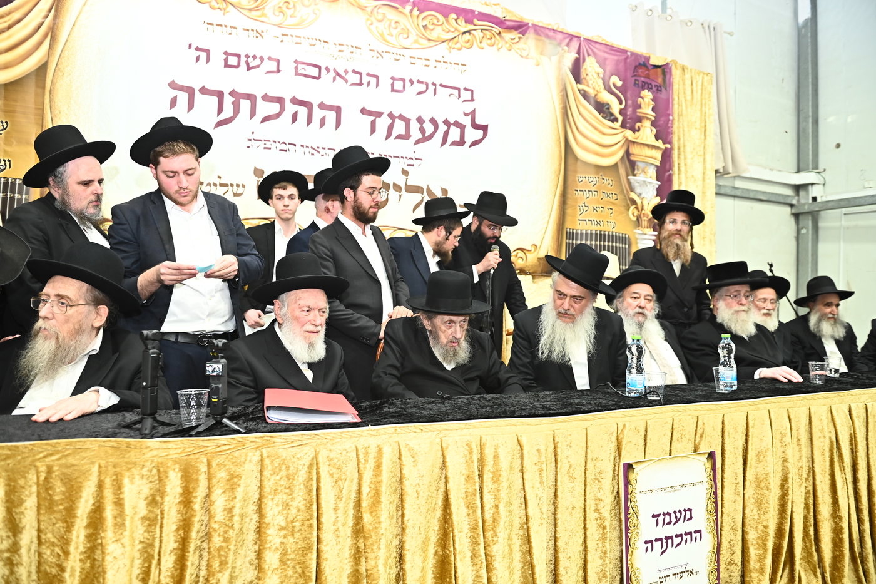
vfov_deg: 53.1
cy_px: 292
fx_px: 584
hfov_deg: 73.8
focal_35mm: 24
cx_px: 438
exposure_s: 1/200
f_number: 3.5
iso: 1600
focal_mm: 24
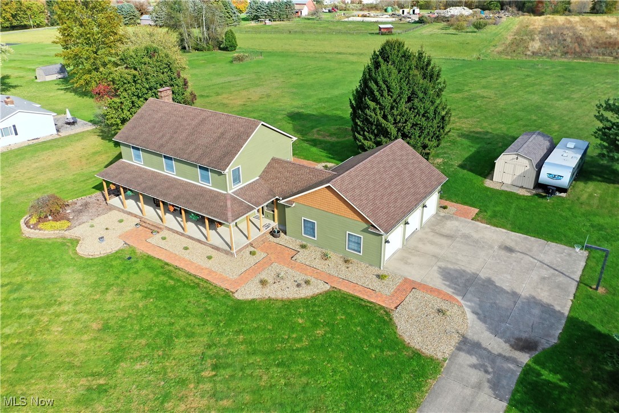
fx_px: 481
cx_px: 310
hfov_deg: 65.5
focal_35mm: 28
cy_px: 206
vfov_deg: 46.4
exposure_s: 1/320
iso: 100
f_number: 5
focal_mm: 10.26
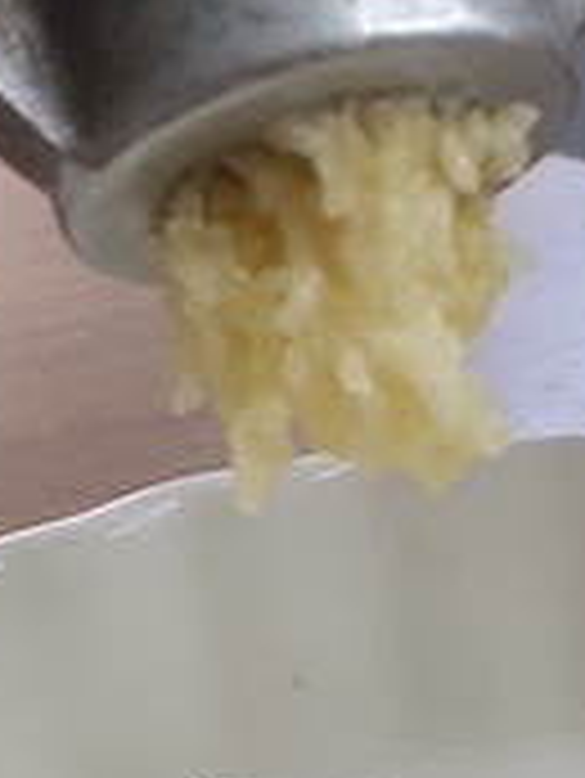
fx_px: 2341
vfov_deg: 18.3
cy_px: 830
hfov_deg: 14.1
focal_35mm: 104
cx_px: 554
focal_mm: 3.6
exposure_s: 1/50
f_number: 1.9
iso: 100
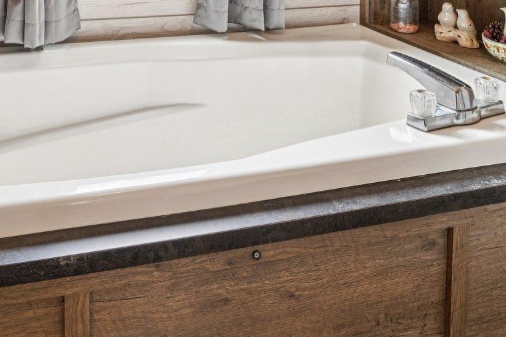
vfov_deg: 30.4
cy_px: -93
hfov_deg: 52.8
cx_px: 148
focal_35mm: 35
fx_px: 492
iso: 400
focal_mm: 13
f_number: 8
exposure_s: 1/30
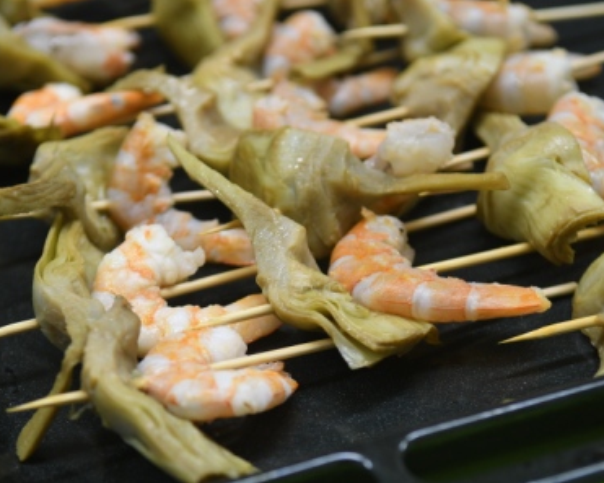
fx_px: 1673
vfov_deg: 16.4
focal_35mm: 94
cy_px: 242
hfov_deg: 20.5
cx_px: 295
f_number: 4
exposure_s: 1/125
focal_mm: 55
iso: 1250
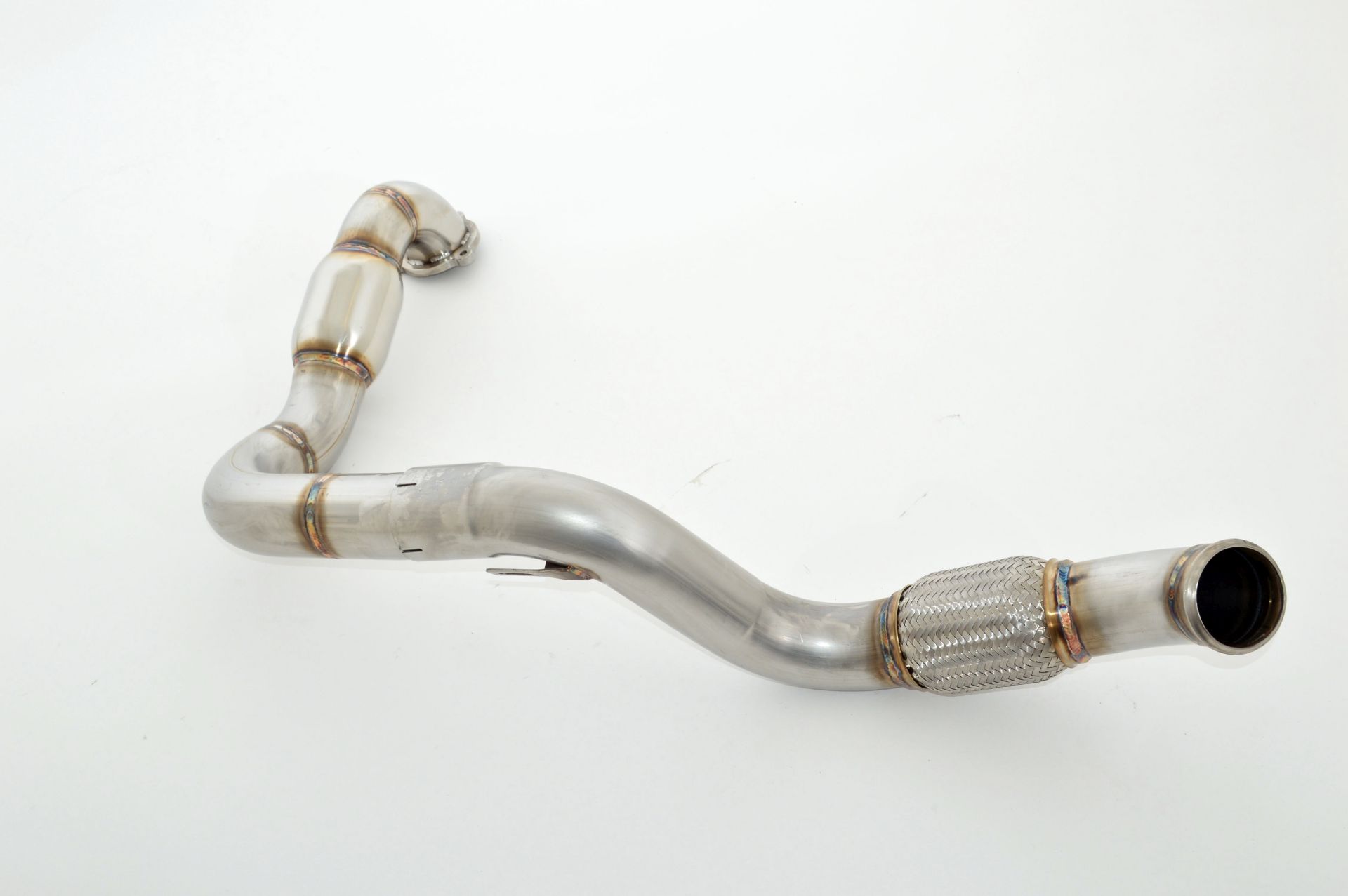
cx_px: 674
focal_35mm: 42
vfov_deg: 31.8
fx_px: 1571
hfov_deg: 46.4
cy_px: 448
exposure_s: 1/200
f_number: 10
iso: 200
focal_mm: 28
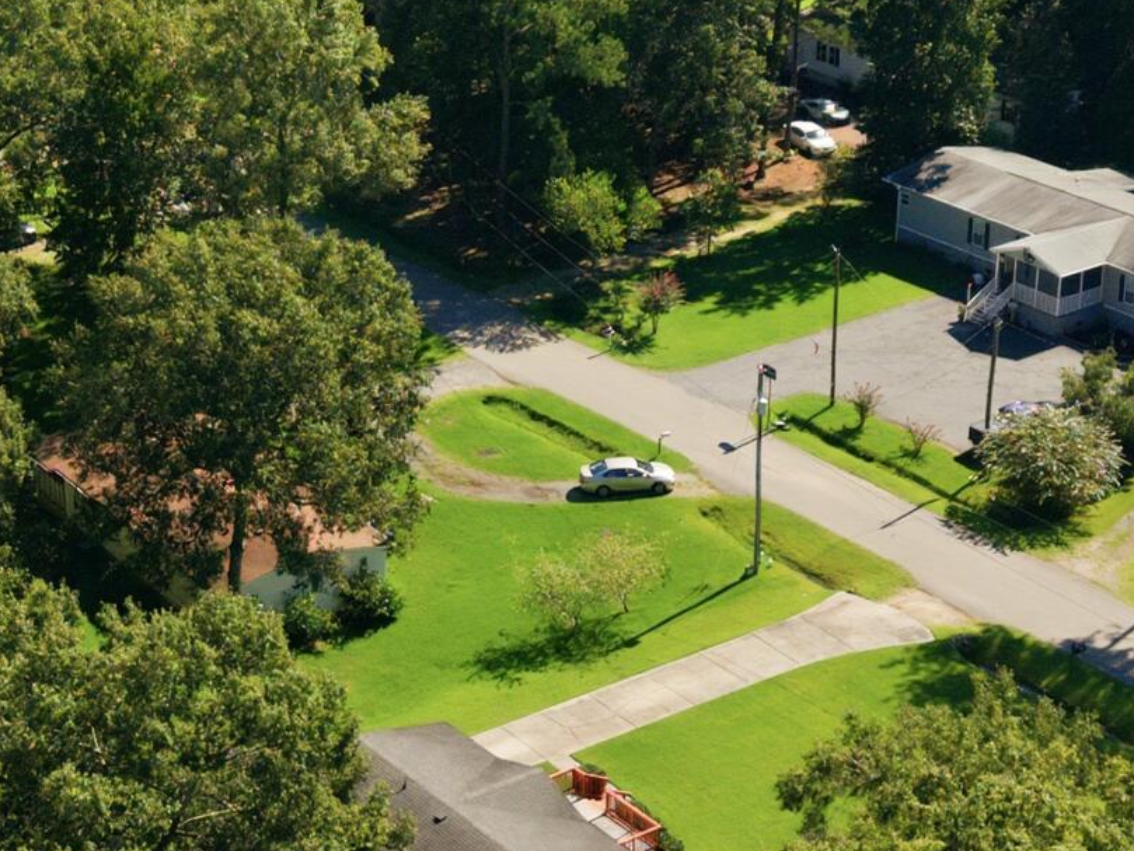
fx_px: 2916
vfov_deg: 16.6
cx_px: 569
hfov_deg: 22.0
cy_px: 352
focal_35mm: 89
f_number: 1.8
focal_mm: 8.7
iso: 300
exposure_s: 1/1000
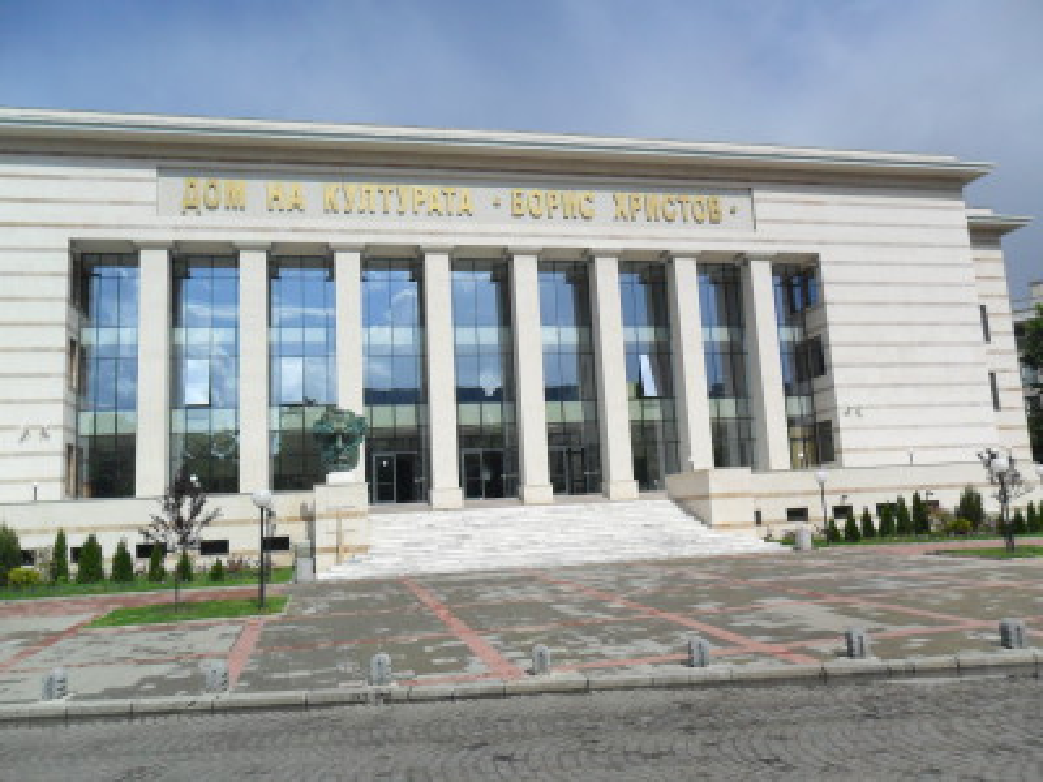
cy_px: 391
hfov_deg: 65.3
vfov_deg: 51.4
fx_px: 814
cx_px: 522
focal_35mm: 27
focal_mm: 4.9
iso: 100
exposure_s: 1/350
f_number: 8.9
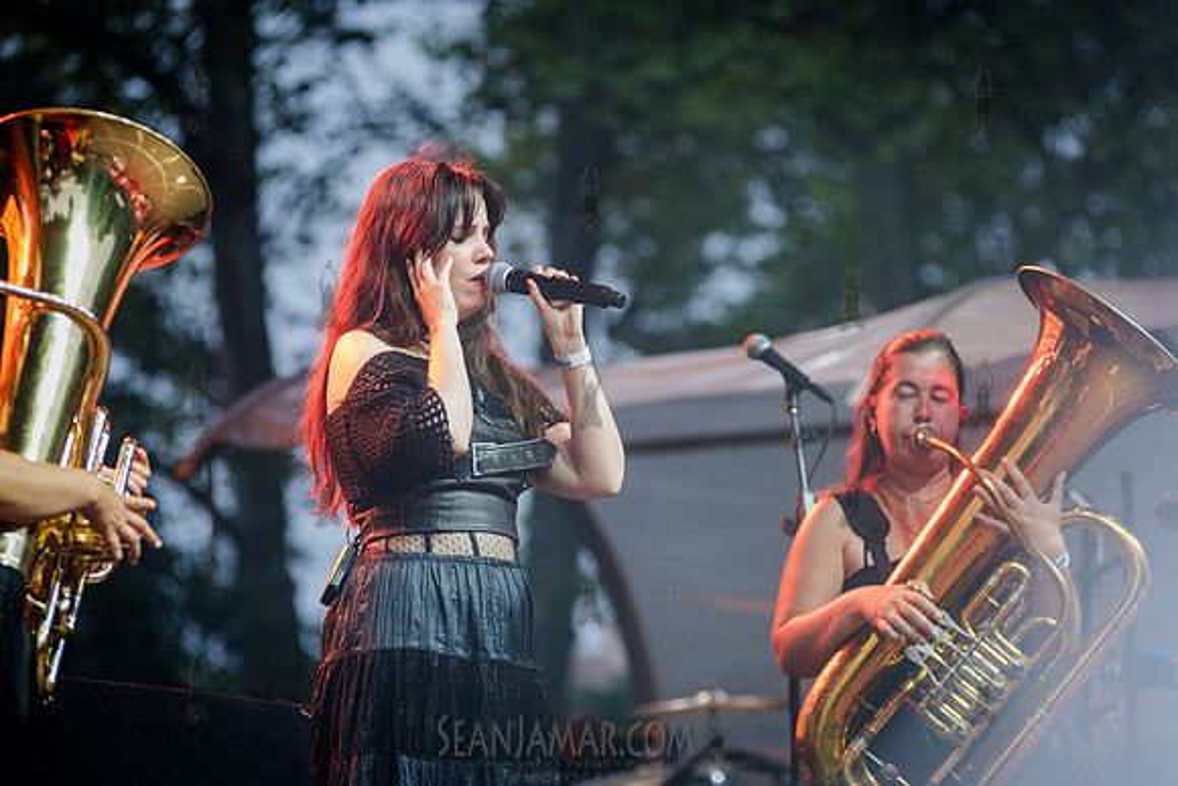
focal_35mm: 155
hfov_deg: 13.2
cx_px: 589
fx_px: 5073
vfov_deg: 8.9
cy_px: 393
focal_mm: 155
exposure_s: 1/320
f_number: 4
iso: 2000
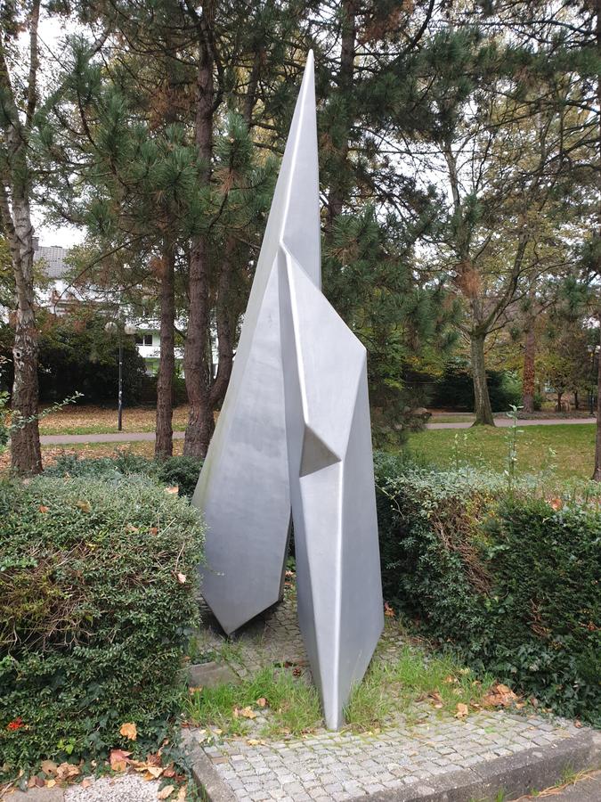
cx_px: 300
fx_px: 602
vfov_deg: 67.3
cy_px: 401
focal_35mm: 26
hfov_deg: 53.1
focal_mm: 4.3
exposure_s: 1/100
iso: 80
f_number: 2.4
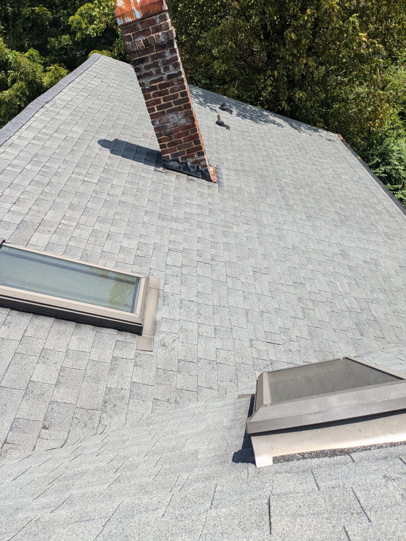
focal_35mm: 25
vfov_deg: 69.4
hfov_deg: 54.9
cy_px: 270
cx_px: 203
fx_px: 391
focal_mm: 5.43
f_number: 1.89
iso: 71
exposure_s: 1/1393
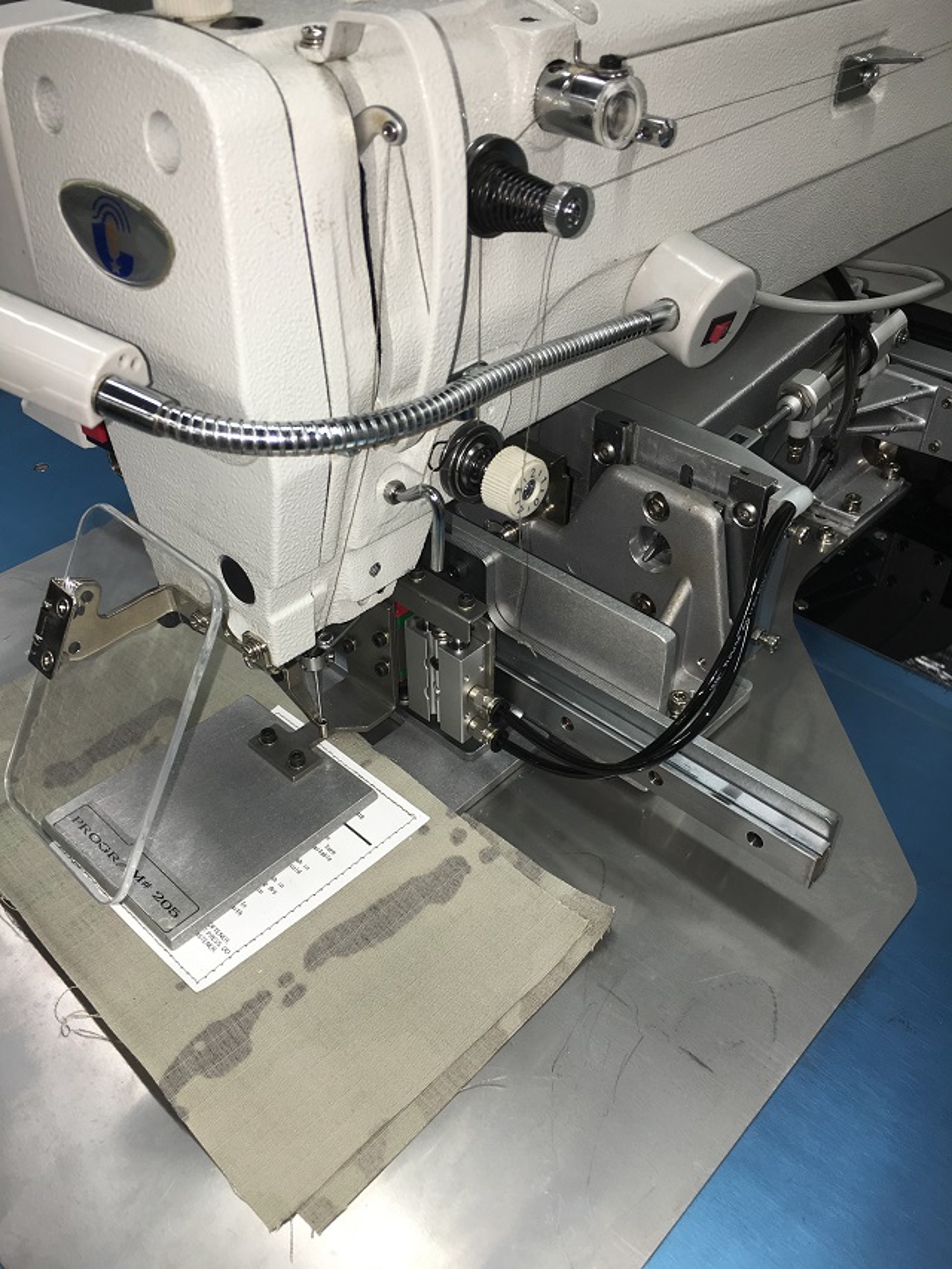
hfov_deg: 48.2
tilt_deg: -39.8
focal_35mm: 29
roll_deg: -1.4
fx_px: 1063
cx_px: 476
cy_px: 634
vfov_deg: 61.7
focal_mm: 4.15
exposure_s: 1/50
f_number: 2.2
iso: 25
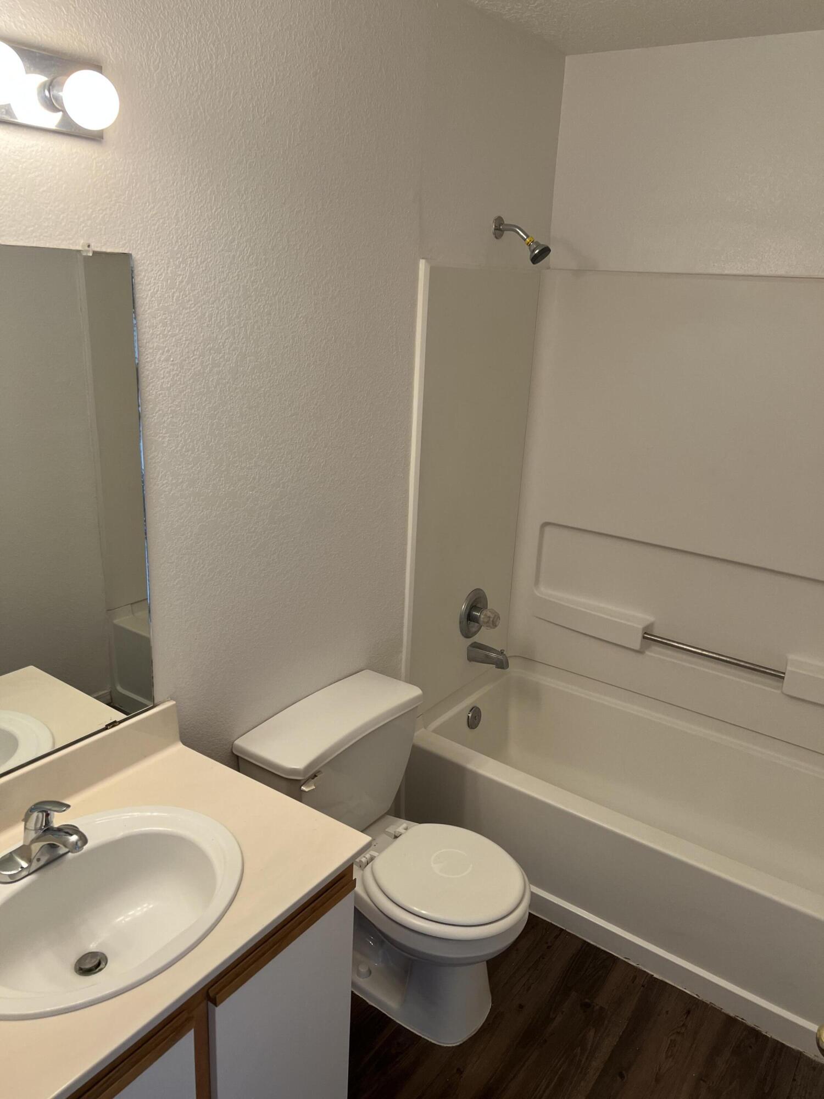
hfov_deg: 53.1
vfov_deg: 67.3
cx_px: 412
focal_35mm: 26
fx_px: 825
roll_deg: -1.6
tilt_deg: -16.5
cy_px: 550
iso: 100
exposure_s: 1/120
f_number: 1.5
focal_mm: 5.7
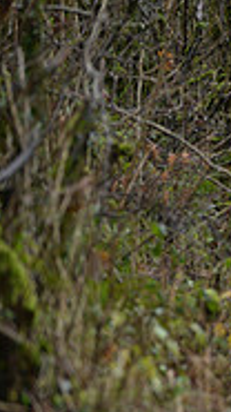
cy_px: 194
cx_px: 515
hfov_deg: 3.3
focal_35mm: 361
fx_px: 3933
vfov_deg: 6.0
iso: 1600
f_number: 2.8
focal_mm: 110
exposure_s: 1/800
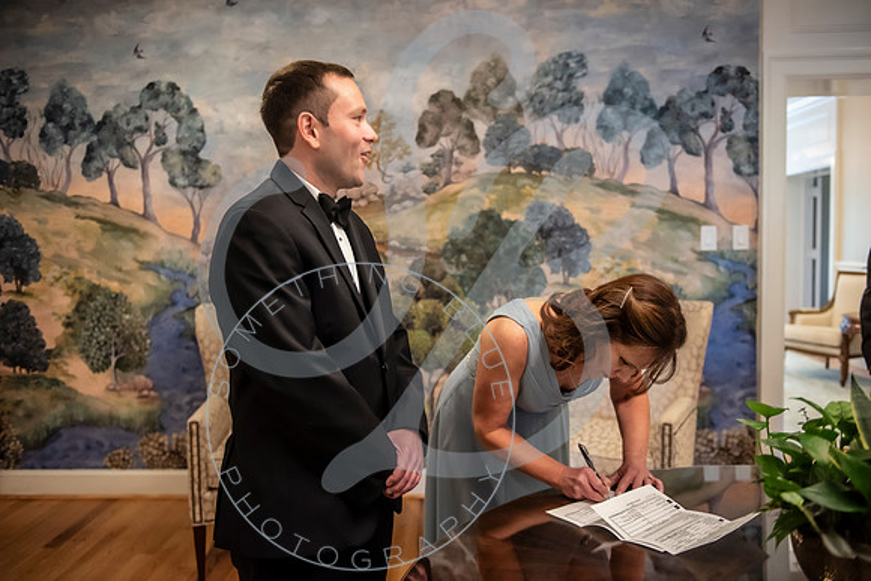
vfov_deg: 41.1
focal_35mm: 32
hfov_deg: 58.7
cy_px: 290
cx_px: 436
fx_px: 774
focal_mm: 32
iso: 2500
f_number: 2.8
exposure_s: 1/125
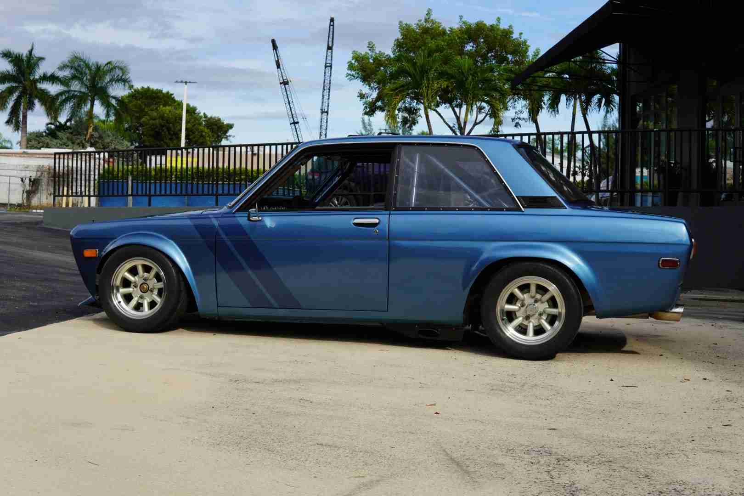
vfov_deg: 29.9
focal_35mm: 45
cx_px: 372
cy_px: 248
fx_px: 930
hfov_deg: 43.6
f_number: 8
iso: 100
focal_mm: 30
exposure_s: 1/125
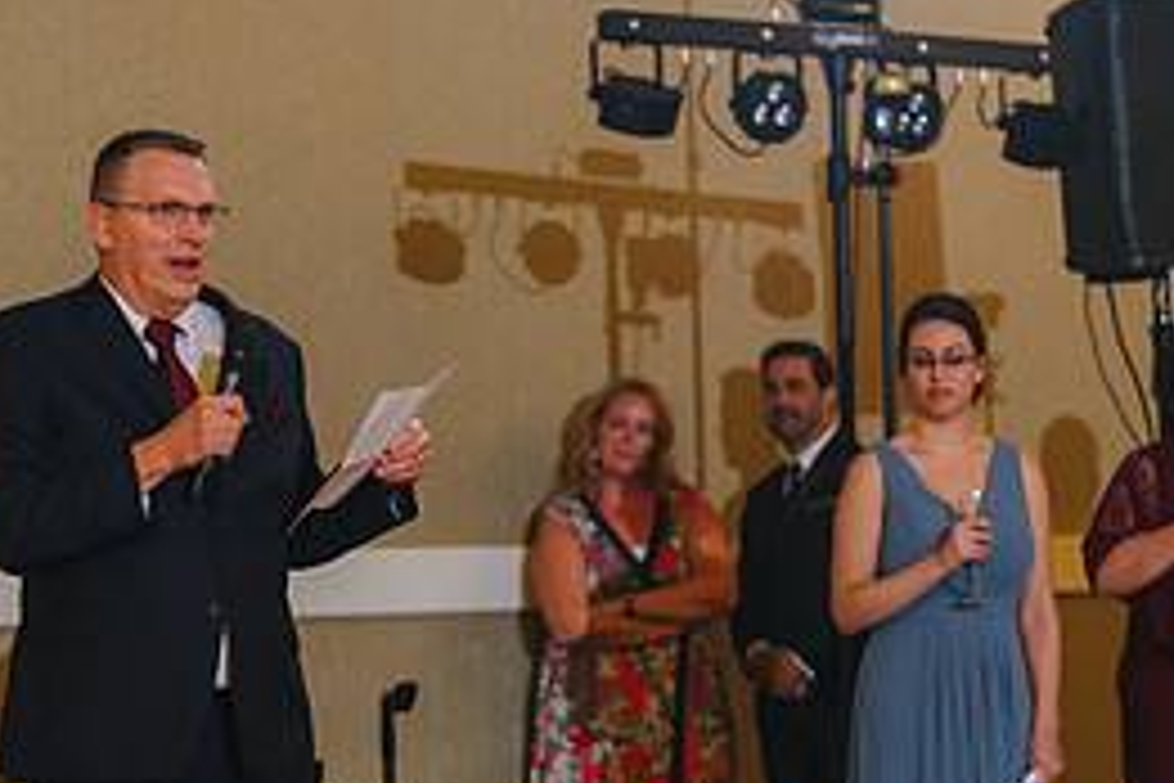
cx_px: 540
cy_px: 641
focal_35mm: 111
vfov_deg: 12.3
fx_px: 3620
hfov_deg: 18.4
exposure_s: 1/160
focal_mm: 50
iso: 800
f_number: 2.2
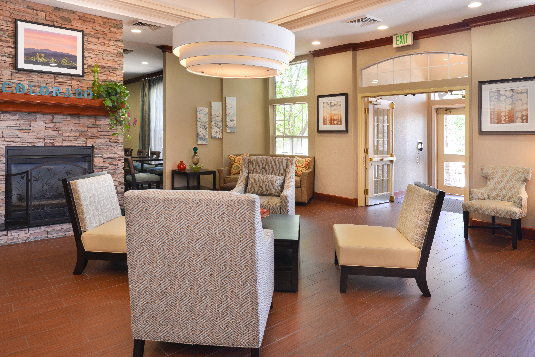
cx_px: 268
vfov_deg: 53.2
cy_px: 178
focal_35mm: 24
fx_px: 357
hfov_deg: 73.7
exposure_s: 1/5
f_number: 11
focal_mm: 24
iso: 400
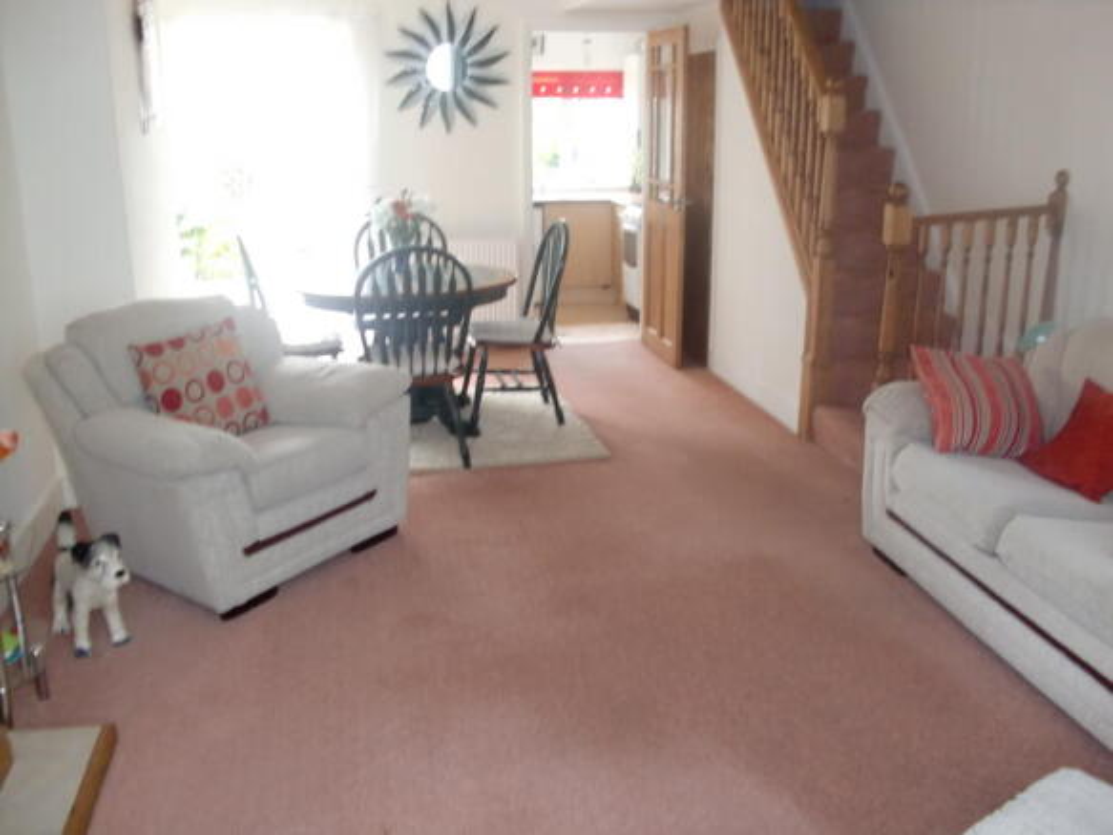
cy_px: 418
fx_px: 1157
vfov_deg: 39.6
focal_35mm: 36
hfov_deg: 51.4
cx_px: 556
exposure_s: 1/60
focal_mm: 6.3
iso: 320
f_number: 2.8
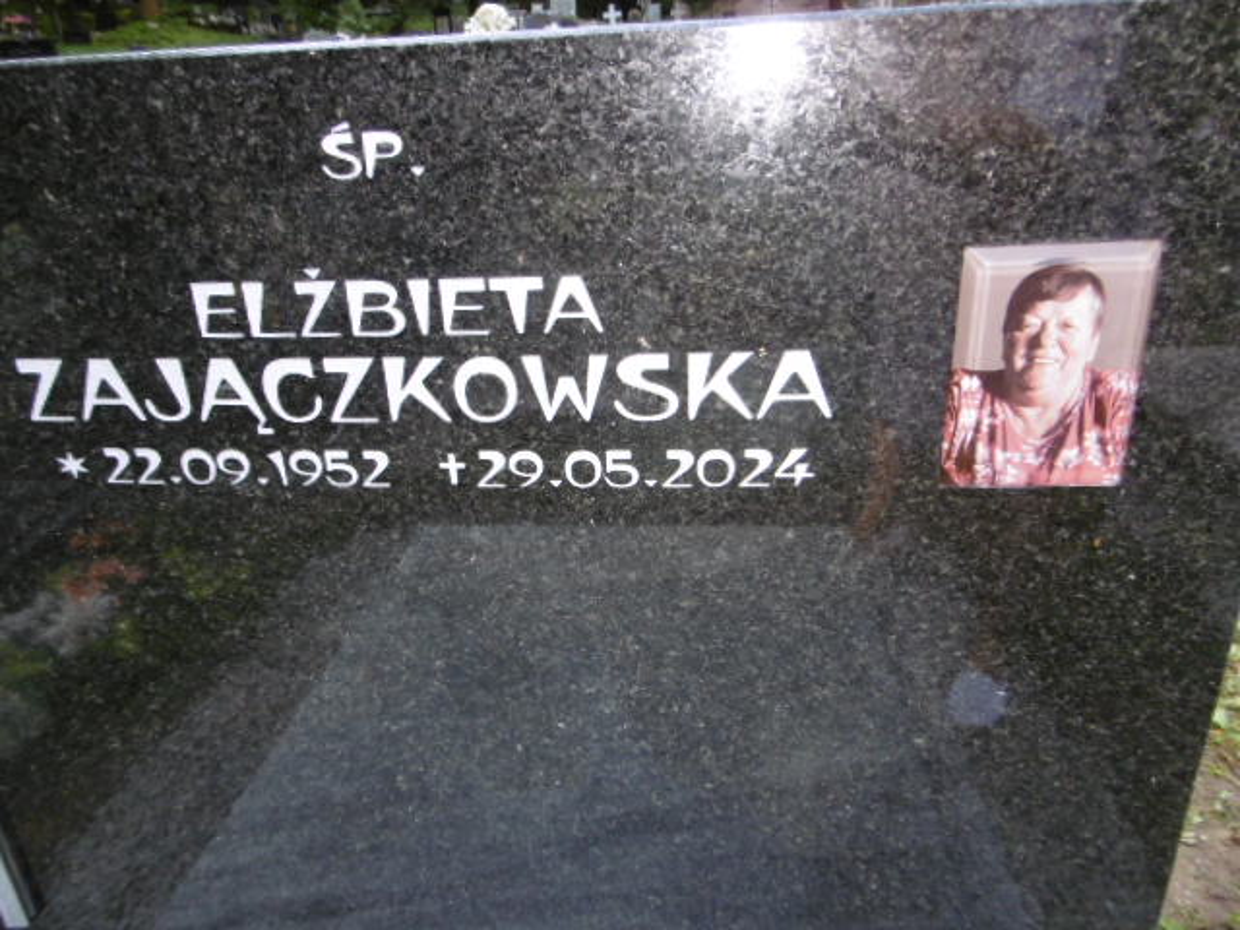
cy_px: 465
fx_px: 860
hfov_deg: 71.6
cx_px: 620
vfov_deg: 56.8
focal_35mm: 24
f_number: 3.1
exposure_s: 1/60
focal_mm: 4.3
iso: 200
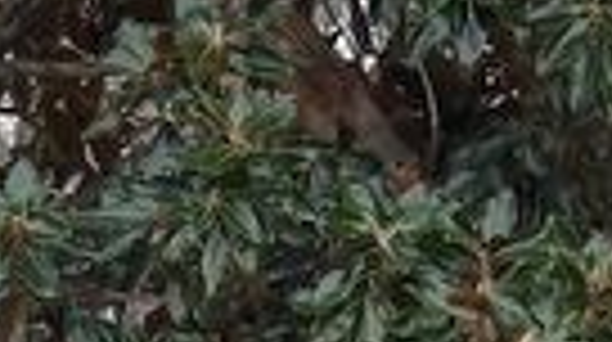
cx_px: -63
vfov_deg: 0.8
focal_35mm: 1425
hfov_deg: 1.5
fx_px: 23088
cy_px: 1152
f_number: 4.5
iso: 137
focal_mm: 39.8
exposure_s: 1/100
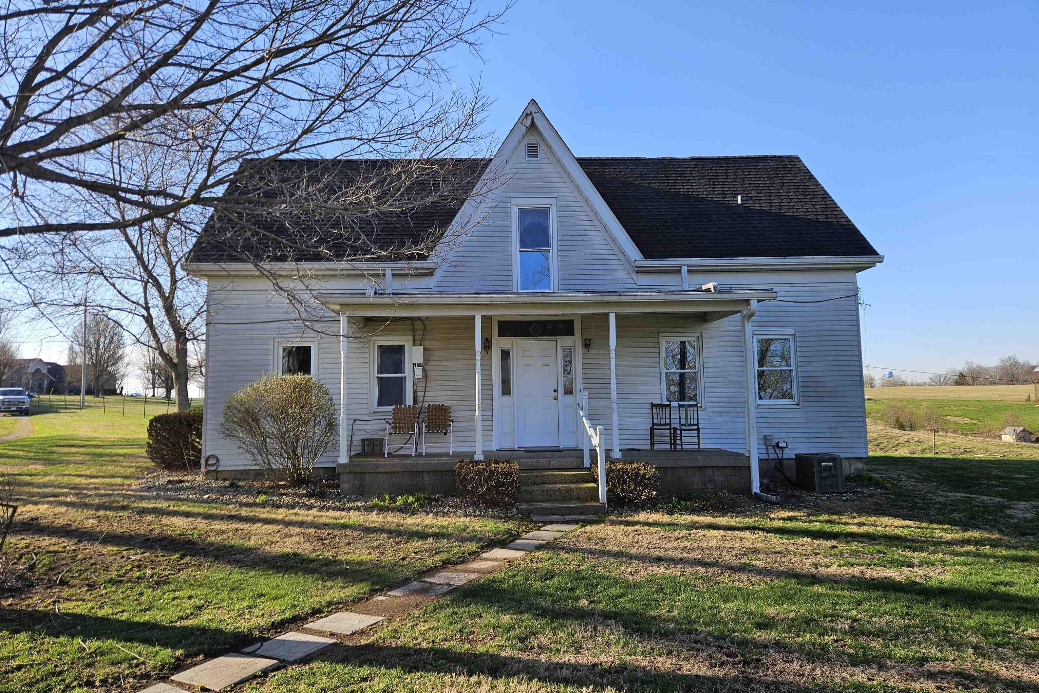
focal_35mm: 24
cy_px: 350
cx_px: 519
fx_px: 693
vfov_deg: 53.1
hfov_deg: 73.7
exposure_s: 1/707
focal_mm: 5.4
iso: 25
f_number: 1.8
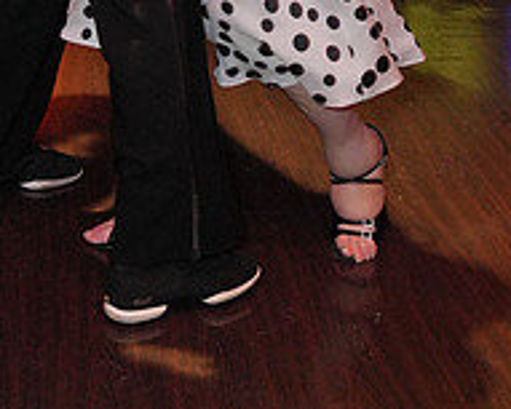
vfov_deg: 14.9
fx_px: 1422
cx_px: 132
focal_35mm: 94
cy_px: -251
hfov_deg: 20.2
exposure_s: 1/200
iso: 4000
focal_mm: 33
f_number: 4
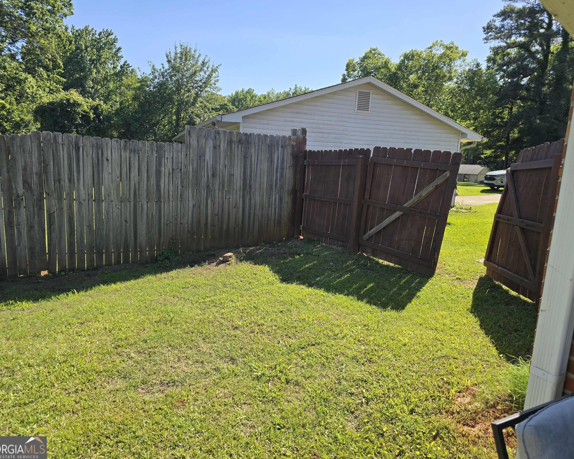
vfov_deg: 58.8
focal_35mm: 24
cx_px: 285
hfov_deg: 70.3
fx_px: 408
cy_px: 229
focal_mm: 6.3
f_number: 1.7
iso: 12
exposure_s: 1/514
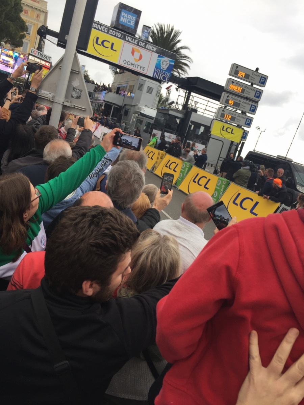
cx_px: 152
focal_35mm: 29
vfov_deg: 61.7
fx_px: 340
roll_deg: -17.1
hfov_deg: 48.2
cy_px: 202
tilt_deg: -10.6
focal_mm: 4.15
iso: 32
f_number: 2.2
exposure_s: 1/159
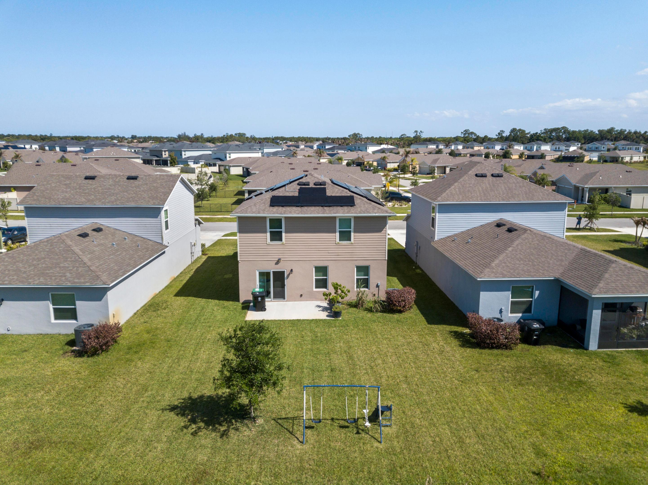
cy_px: 242
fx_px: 487
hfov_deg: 67.3
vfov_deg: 53.0
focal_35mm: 26
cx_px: 324
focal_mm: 4.73
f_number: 2.2
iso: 100
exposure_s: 1/1800
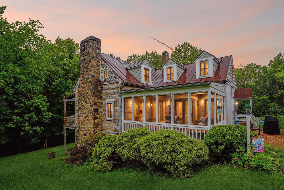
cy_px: 103
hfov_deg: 87.9
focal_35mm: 19
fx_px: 146
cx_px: 157
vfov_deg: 65.7
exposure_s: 1/60
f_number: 4
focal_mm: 16.5
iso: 100
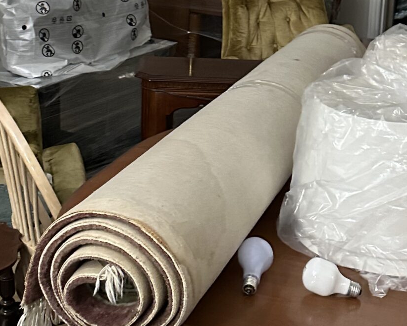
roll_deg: -2.1
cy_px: 50
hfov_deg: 26.1
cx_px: 197
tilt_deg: -13.5
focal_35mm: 73
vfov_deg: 20.6
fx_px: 879
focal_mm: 6.86
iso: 1000
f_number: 1.78
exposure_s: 1/30
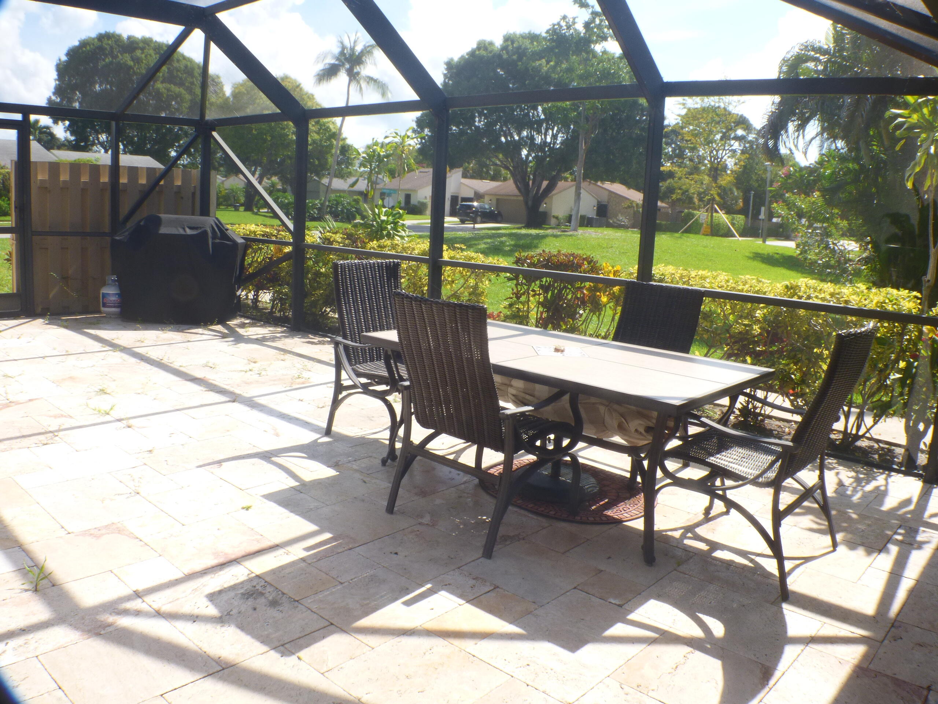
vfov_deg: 39.7
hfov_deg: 51.4
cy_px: 352
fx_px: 976
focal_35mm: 36
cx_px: 469
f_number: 8
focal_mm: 6.47
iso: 100
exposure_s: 1/60
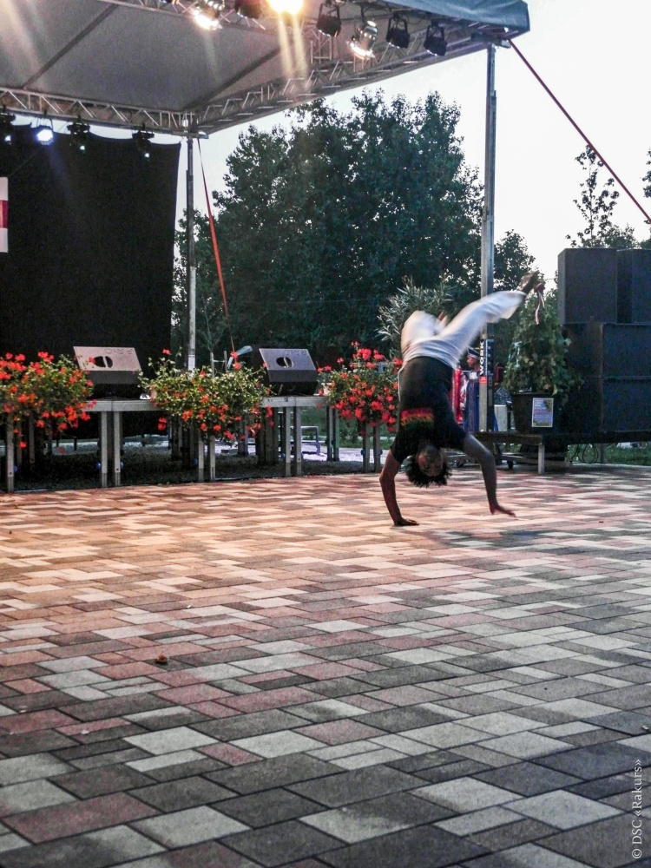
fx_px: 1229
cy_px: 434
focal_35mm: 49
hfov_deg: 29.7
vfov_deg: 38.9
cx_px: 326
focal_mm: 10.6
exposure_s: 1/45
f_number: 2.2
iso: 800
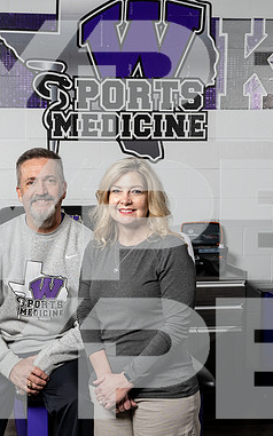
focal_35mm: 59
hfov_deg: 21.7
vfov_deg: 34.6
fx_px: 703
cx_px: 60
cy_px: 220
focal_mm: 38
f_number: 8
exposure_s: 1/250
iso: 200
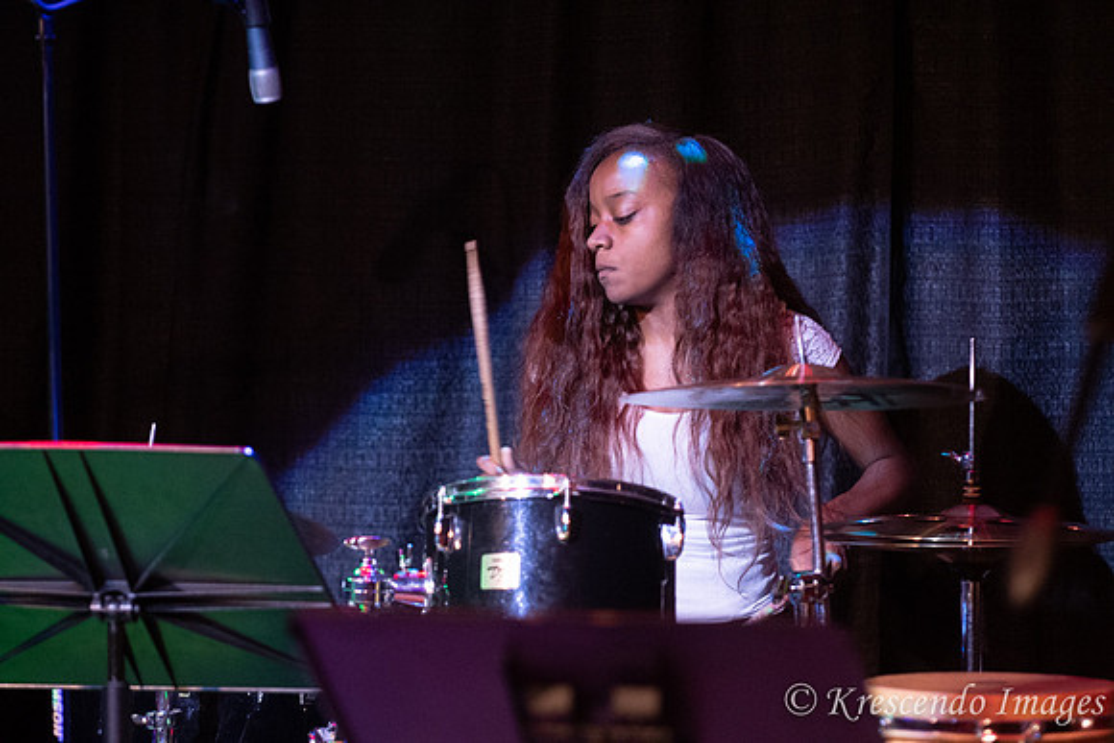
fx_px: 6267
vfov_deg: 6.8
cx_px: 557
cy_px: 372
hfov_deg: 10.2
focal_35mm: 202
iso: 3200
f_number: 2.8
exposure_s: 1/200
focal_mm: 135
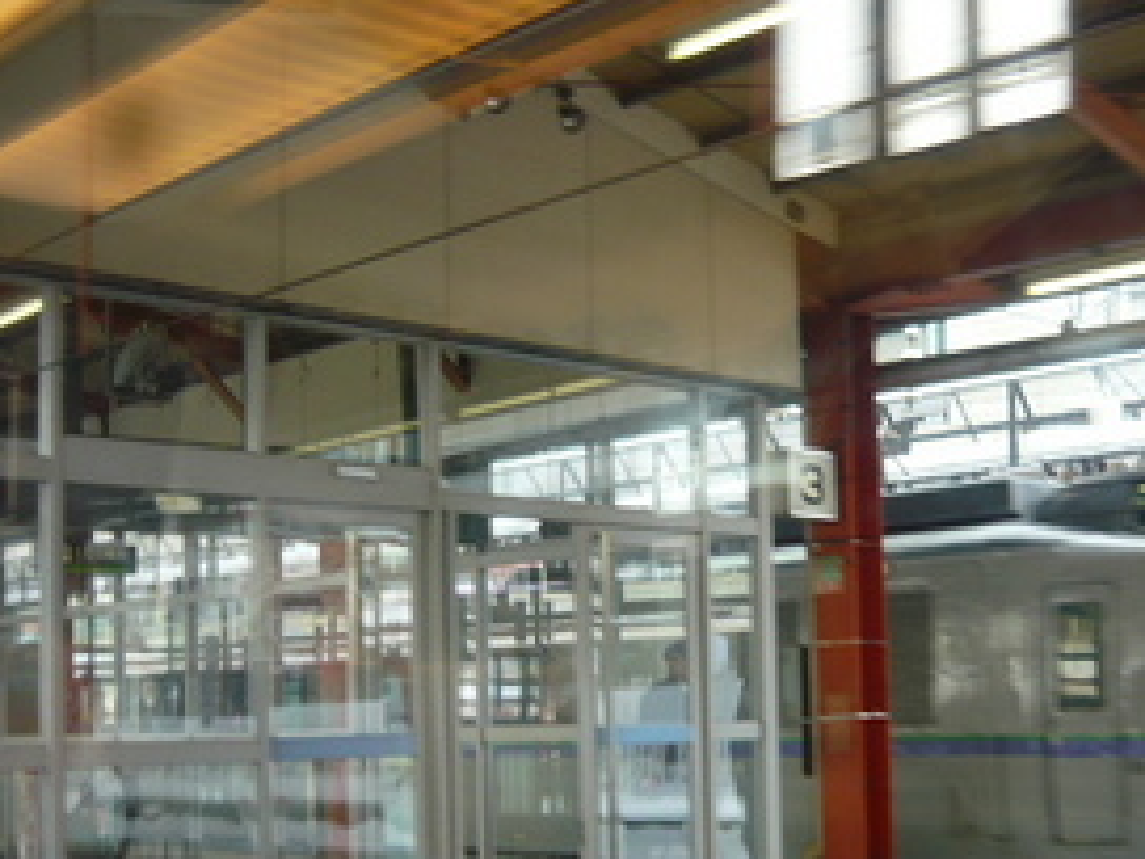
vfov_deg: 28.3
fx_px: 1687
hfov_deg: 37.0
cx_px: 775
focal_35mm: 51
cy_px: 587
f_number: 2.8
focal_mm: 5.5
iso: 100
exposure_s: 1/100
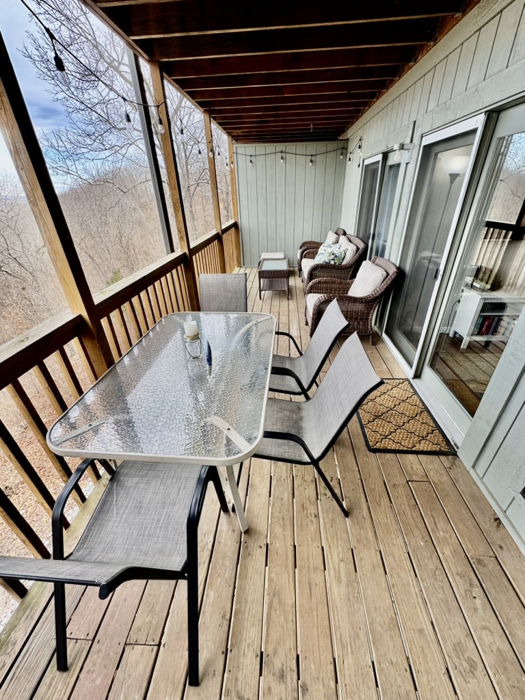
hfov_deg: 85.7
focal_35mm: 14
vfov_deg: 102.1
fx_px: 283
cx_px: 262
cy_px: 350
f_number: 2.2
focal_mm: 2.22
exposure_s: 1/101
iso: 40
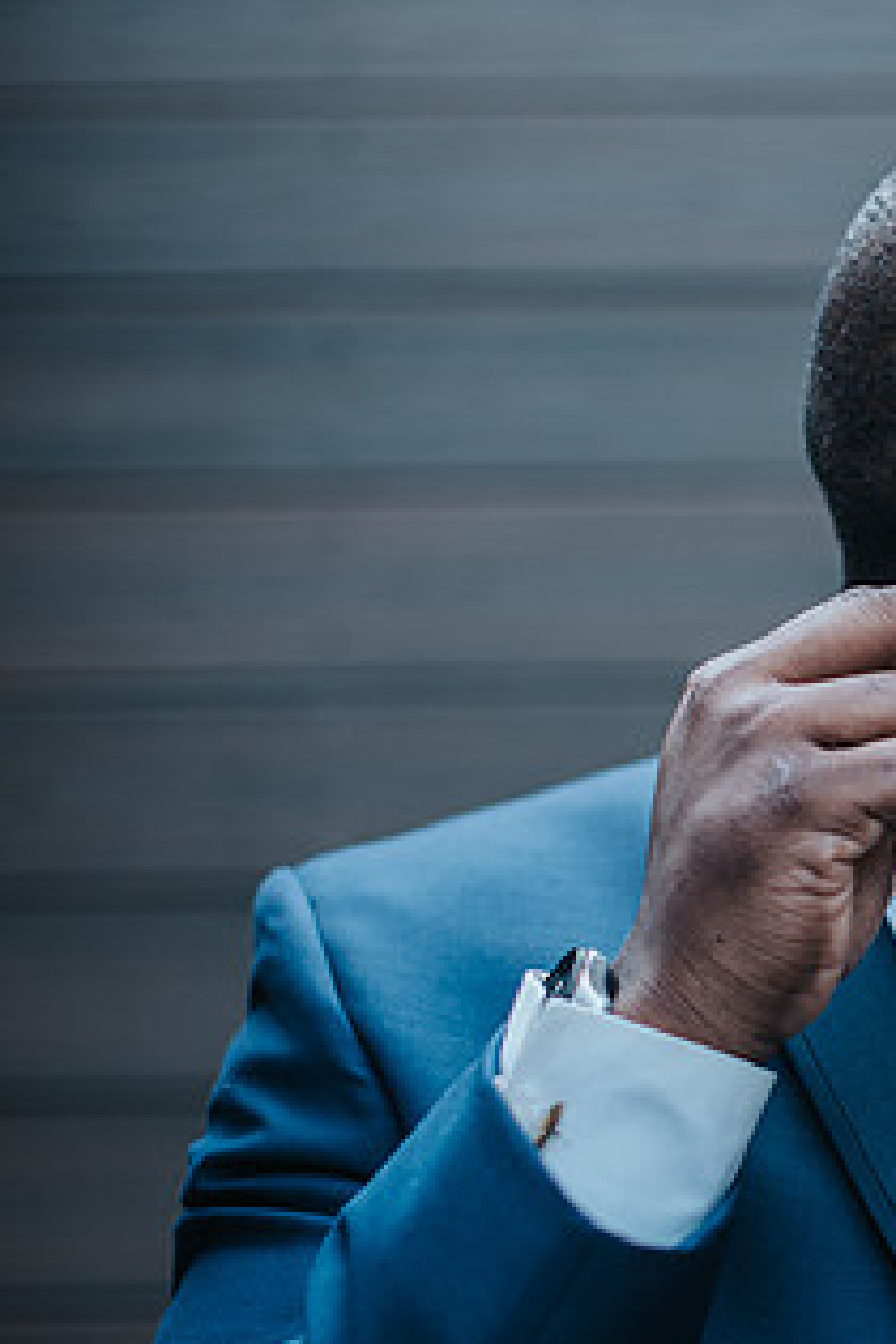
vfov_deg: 22.1
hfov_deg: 14.4
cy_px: 766
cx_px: 1050
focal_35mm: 92
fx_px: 3434
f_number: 2.2
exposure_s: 1/640
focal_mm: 50
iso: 320
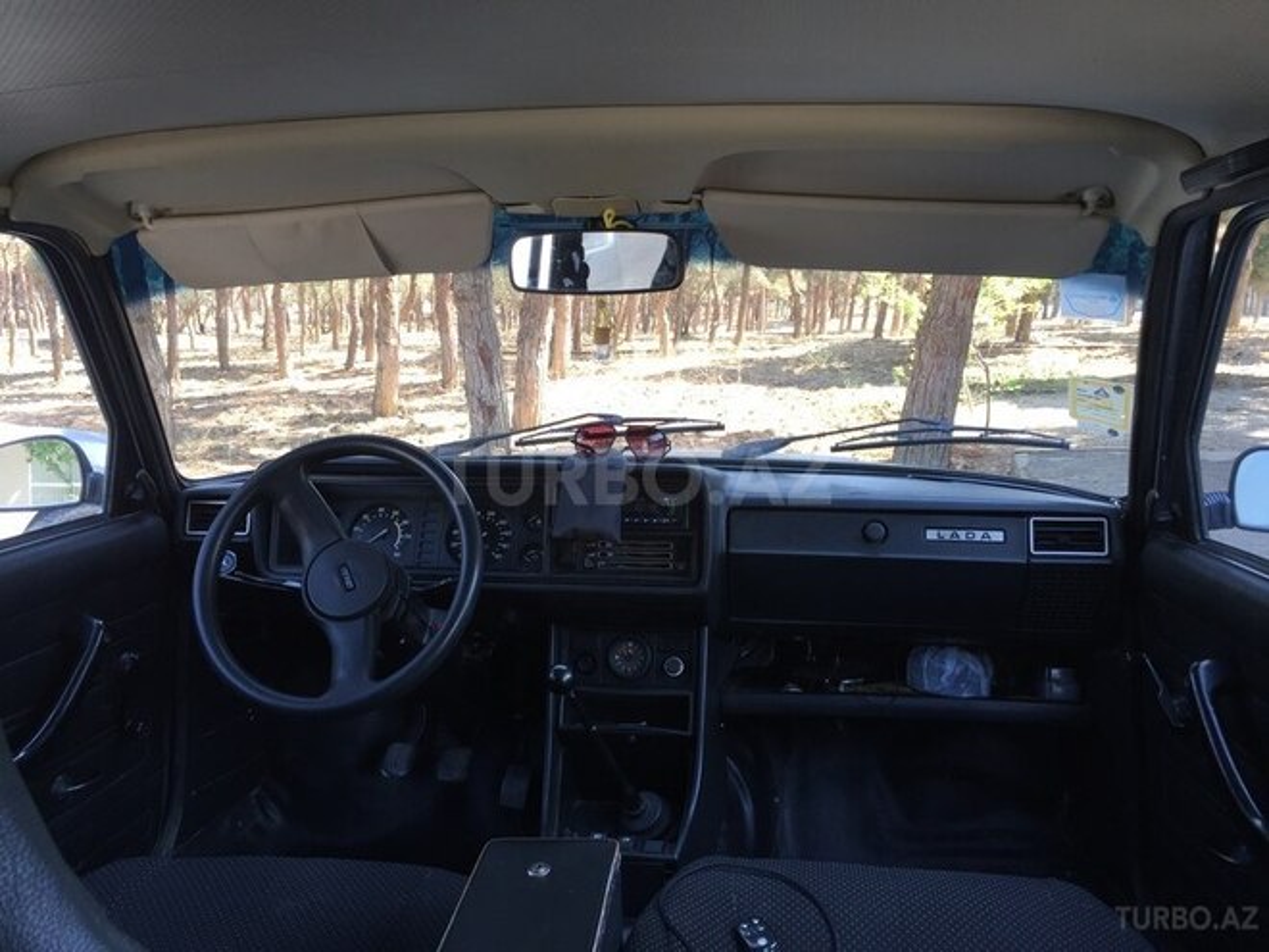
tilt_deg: -11.6
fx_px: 1063
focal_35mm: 29
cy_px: 476
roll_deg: +0.7
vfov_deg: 48.2
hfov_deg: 61.7
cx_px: 634
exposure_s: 1/100
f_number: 2.2
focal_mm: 4.15
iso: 32
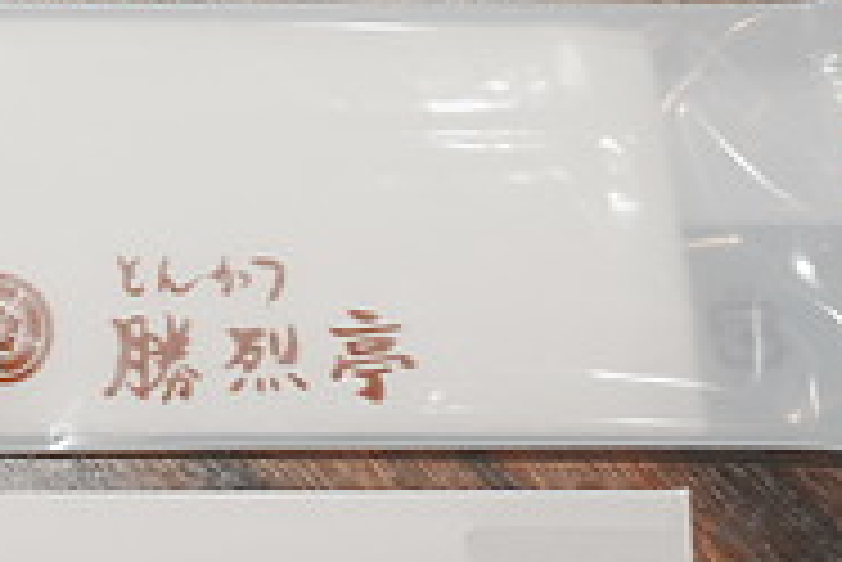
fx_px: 3324
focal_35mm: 142
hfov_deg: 13.6
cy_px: -256
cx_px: -437
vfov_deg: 9.4
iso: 160
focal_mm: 34
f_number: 4
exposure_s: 1/40
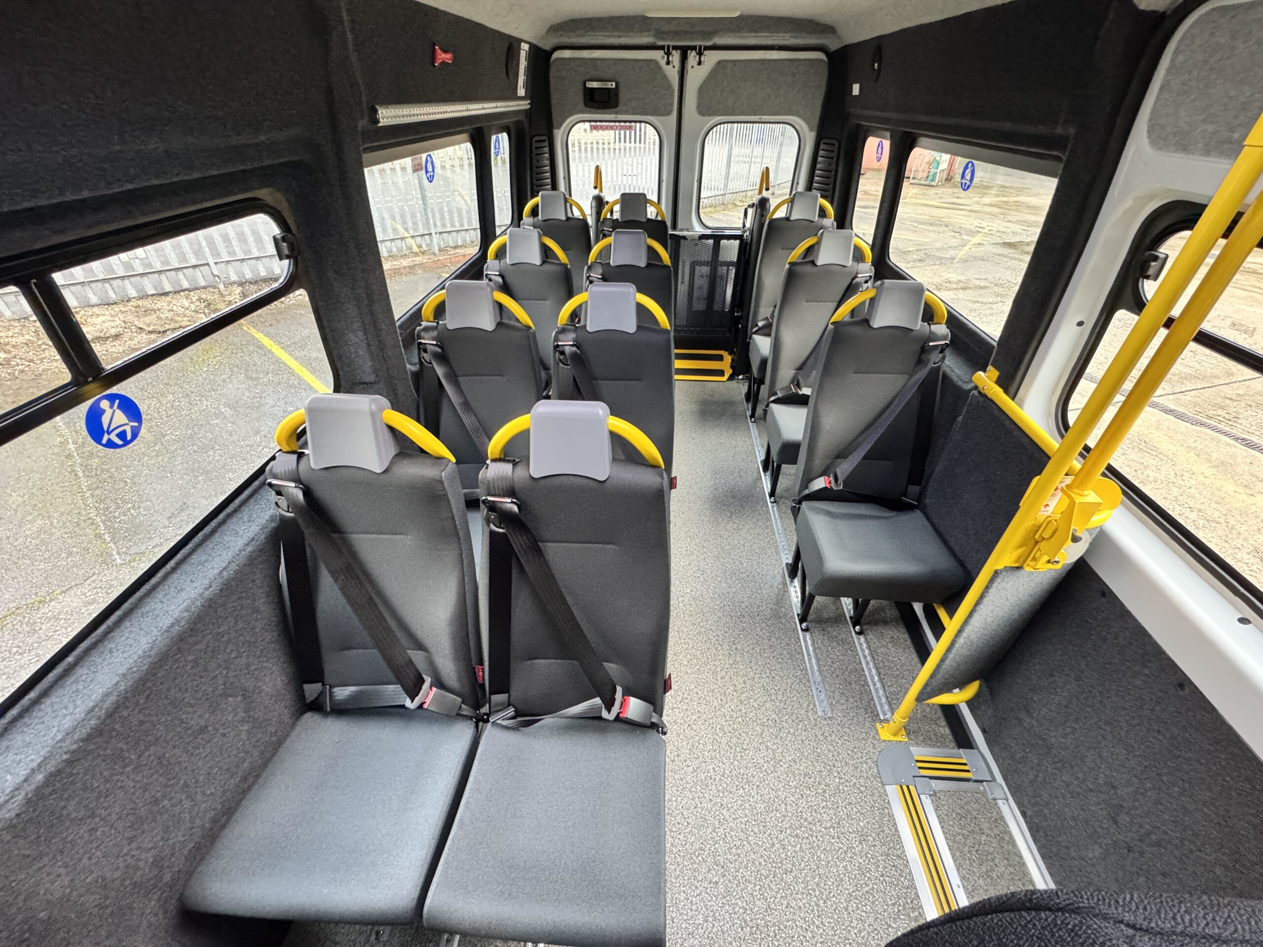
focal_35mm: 14
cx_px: 632
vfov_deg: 85.7
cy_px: 474
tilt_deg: -35.5
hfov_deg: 102.1
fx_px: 511
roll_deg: -1.9
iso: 800
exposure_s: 1/60
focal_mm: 2.22
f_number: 2.2
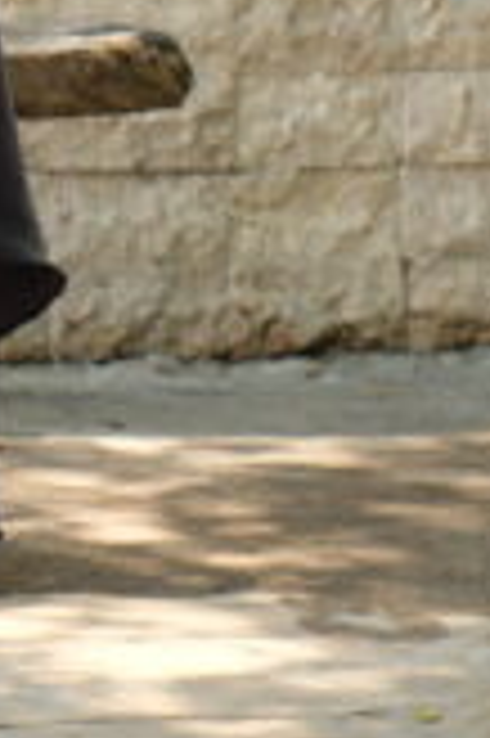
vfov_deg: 7.0
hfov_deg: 4.6
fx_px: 5953
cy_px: -351
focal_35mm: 291
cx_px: -575
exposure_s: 1/250
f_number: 5
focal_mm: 35
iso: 500
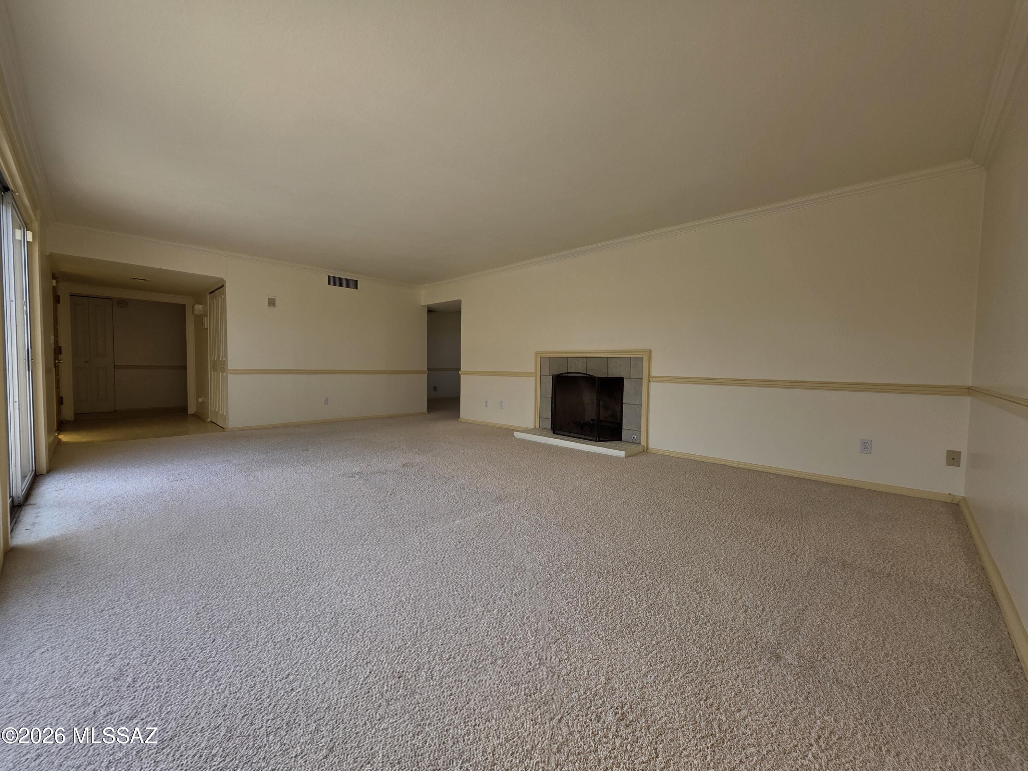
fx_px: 386
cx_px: 514
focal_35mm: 13
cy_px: 386
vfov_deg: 89.9
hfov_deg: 106.2
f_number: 1.9
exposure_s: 1/417
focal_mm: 2.2
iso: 40
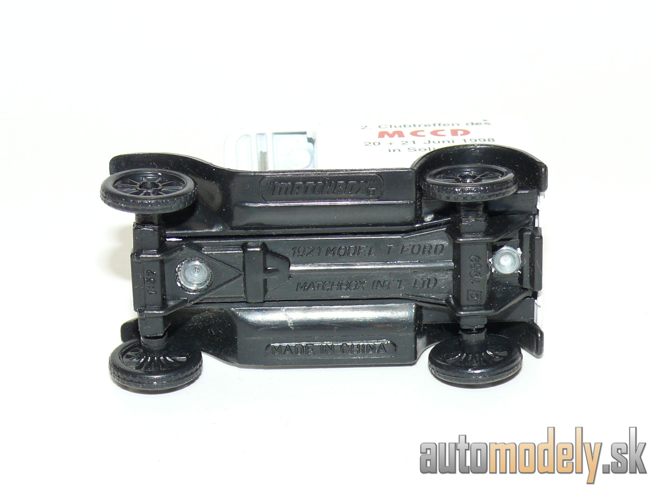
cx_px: 326
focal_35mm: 95
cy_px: 244
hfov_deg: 20.7
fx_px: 1789
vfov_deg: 15.6
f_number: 4
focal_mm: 12.9
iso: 100
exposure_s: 1/30
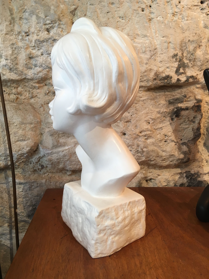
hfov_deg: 48.2
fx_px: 233
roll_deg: +0.4
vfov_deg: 61.7
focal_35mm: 29
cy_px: 140
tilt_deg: -9.9
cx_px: 104
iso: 40
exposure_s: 1/33
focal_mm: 4.15
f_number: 2.2
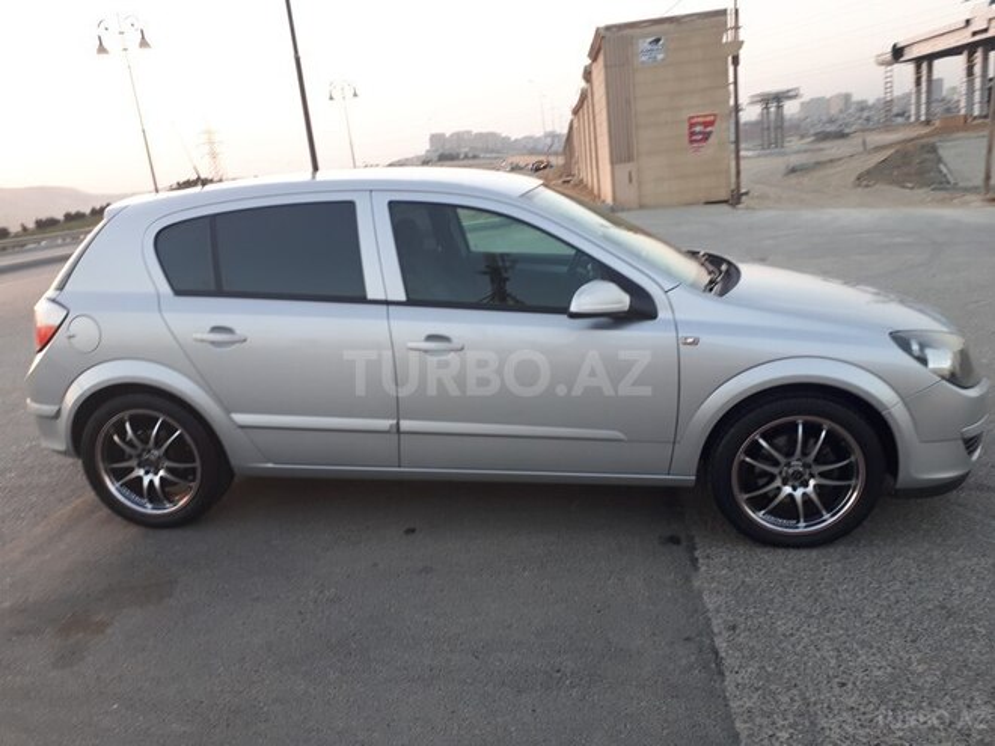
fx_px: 776
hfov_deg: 65.3
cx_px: 498
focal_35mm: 27
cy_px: 373
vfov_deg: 51.4
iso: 40
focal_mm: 3.6
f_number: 1.9
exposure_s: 1/50
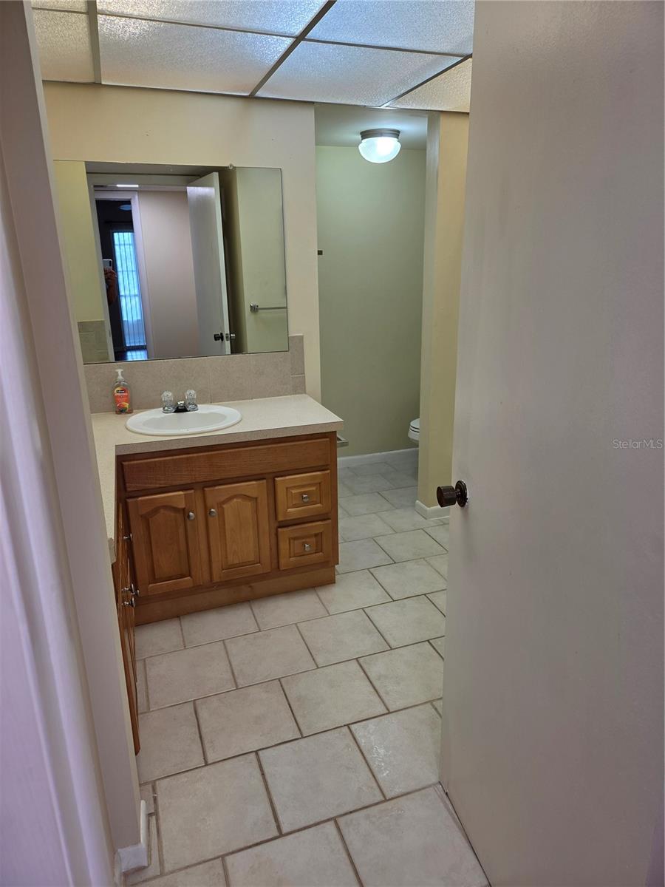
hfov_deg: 58.9
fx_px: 589
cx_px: 332
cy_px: 444
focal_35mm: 23
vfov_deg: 73.9
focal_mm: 5.4
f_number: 1.8
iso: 80
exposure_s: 1/120
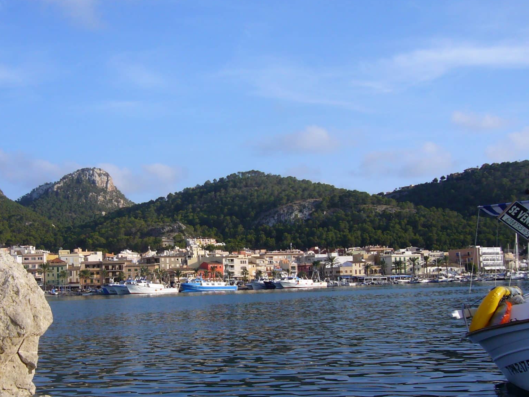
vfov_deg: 30.8
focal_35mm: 47
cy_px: 229
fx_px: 718
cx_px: 204
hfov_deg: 40.2
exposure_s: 1/250
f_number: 5.6
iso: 80
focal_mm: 4.6
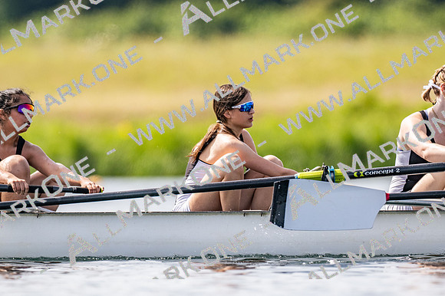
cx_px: 222
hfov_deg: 2.3
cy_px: 148
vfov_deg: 1.5
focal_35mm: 900
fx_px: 11118
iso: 280
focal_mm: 600
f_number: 5
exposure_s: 1/2500
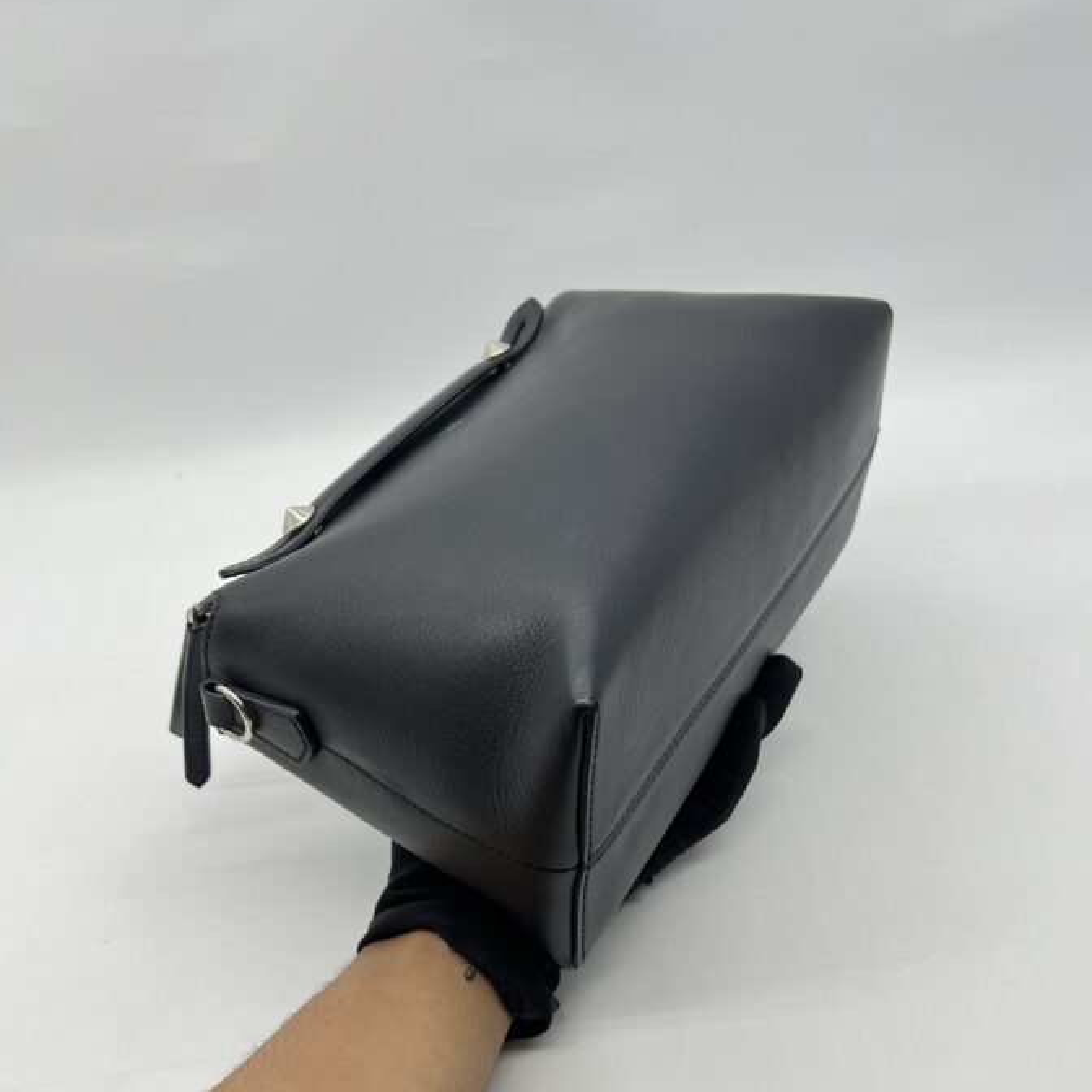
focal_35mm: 35
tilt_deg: -35.7
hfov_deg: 47.2
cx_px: 559
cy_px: 626
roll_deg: +7.4
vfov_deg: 47.1
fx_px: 1249
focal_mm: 5.7
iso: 32
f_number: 1.5
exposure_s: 1/100
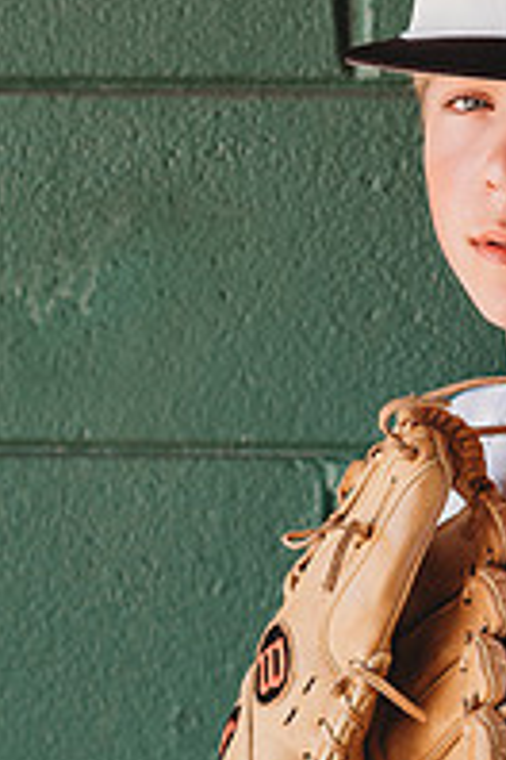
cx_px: 571
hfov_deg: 7.1
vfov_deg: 10.7
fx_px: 4069
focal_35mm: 193
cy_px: 365
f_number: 2.8
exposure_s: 1/160
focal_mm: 85
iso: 100
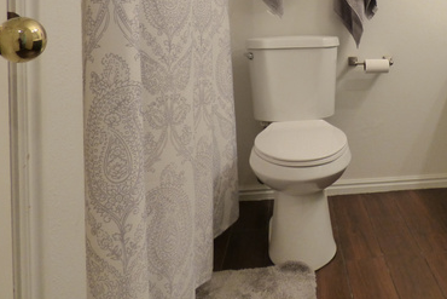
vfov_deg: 34.3
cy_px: 15
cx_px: 352
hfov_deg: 50.2
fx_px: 447
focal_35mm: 36
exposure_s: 1/60
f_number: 2.8
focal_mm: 3.58
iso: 400
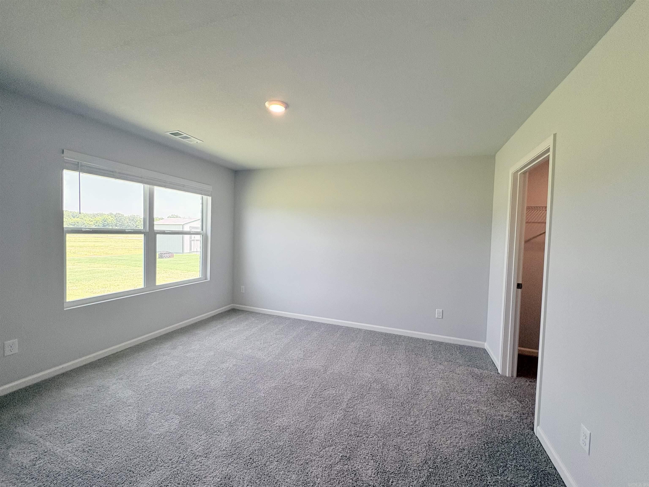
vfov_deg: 85.7
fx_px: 262
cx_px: 324
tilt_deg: -1.1
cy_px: 244
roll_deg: -1.5
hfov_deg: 102.1
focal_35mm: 14
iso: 125
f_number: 2.2
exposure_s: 1/131
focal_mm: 2.22
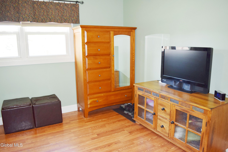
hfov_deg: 67.4
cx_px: 114
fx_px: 171
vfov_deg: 47.9
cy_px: 76
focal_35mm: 27
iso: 800
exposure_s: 1/80
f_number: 4.5
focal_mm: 18
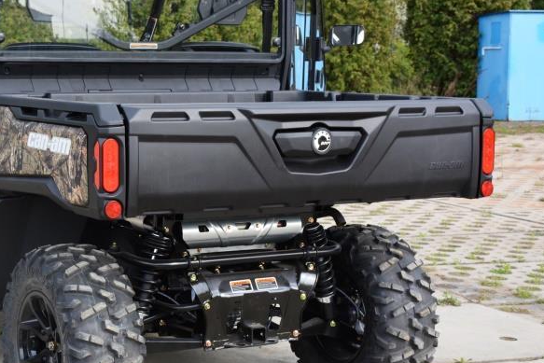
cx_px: 102
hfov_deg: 25.2
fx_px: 1194
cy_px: 153
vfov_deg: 17.3
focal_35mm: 79
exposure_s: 1/160
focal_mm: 30
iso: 200
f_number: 6.3
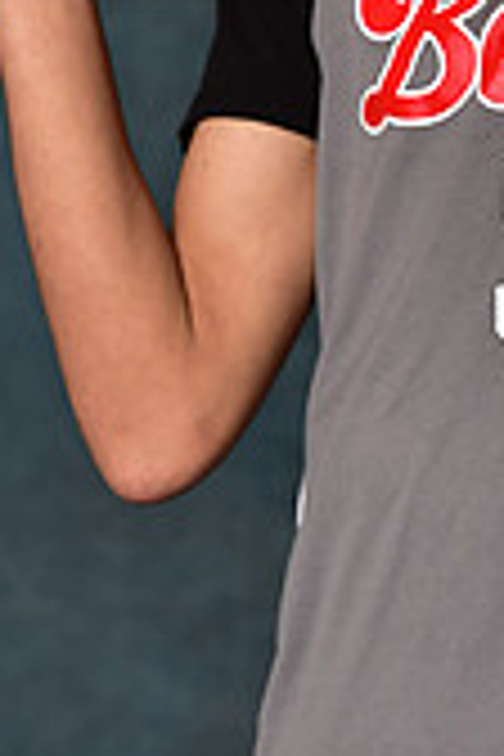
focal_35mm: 551
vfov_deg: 3.7
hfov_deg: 2.5
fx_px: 11570
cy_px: -144
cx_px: 524
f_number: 4.5
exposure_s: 1/200
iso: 200
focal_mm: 160
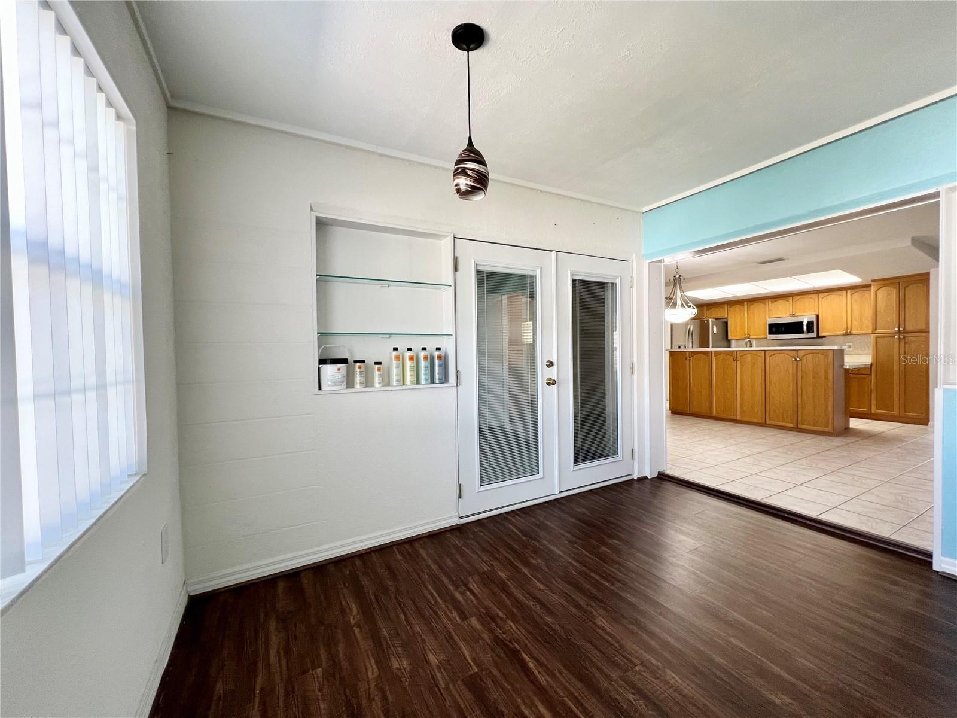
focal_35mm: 13
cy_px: 359
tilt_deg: +0.1
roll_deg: +0.9
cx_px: 478
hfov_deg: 106.2
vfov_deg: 89.9
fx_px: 359
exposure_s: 1/60
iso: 125
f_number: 1.8
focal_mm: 1.57
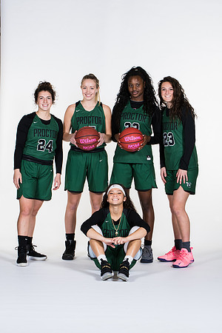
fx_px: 971
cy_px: 166
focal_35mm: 105
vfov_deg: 19.5
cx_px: 111
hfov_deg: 13.0
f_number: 6.3
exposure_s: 1/160
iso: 200
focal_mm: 70
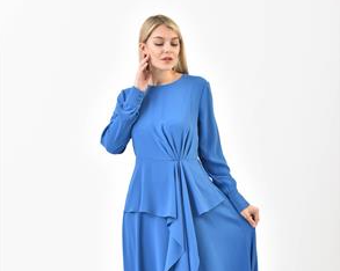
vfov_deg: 15.1
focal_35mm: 101
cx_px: 169
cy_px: 211
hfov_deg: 19.0
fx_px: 1016
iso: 100
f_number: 6.3
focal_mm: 70
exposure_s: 1/160
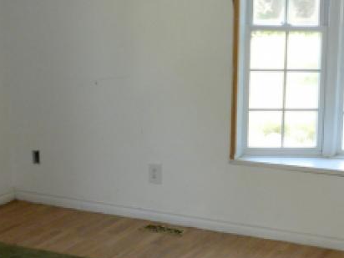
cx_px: 224
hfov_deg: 21.2
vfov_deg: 16.0
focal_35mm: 92
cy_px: 174
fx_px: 914
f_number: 3.5
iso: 199
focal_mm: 6.6
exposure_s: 1/51.8
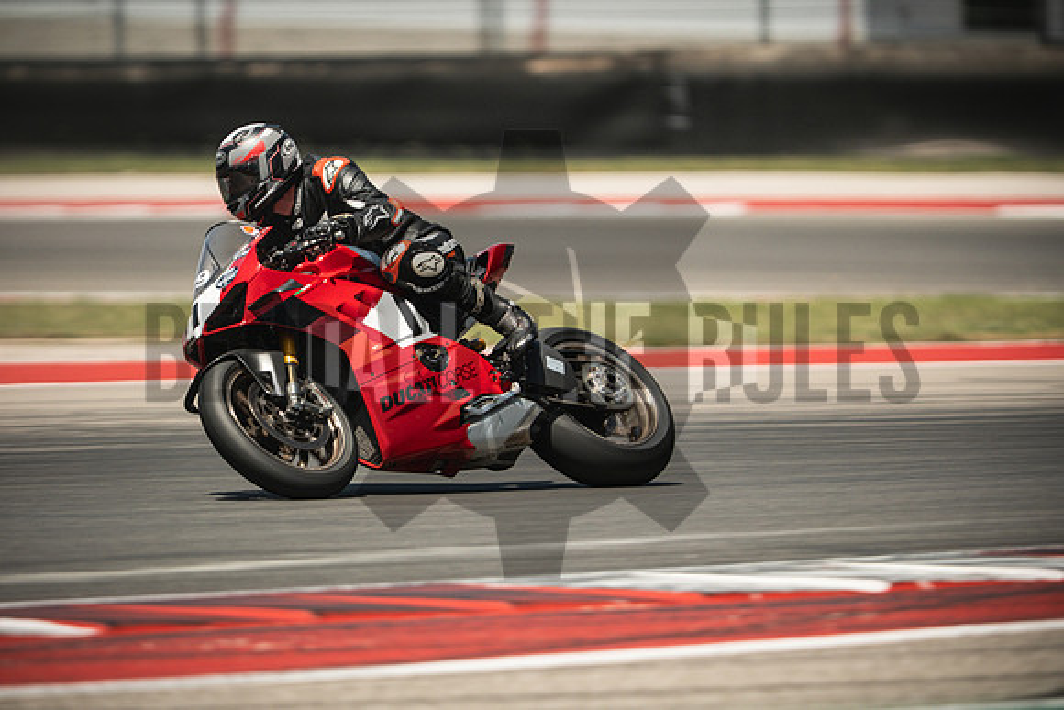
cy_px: 355
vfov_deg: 3.3
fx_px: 12416
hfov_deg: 4.9
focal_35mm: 420
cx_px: 532
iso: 500
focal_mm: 280
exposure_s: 1/400
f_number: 2.8
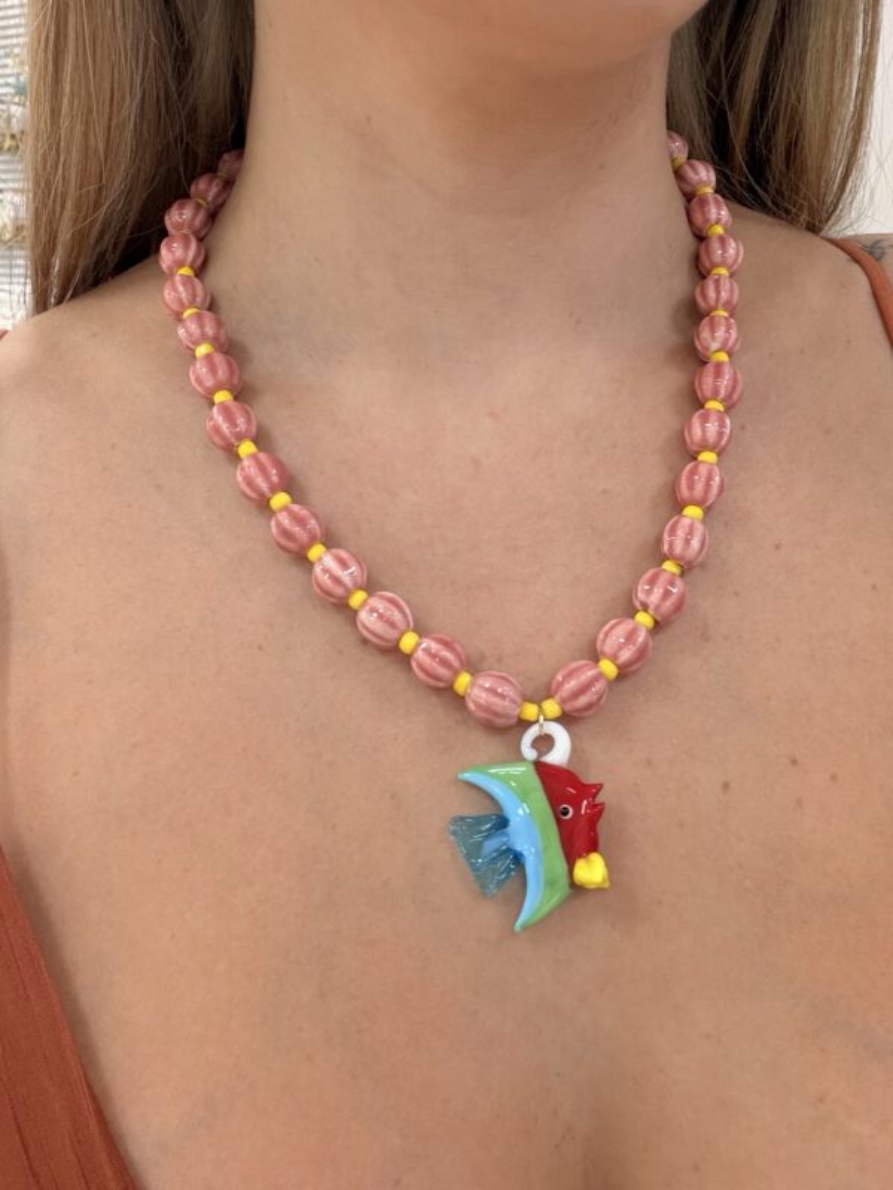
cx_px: 446
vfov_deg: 60.0
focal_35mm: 30
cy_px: 595
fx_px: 1032
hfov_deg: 46.8
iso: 80
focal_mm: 2.71
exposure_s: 1/50
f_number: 1.9
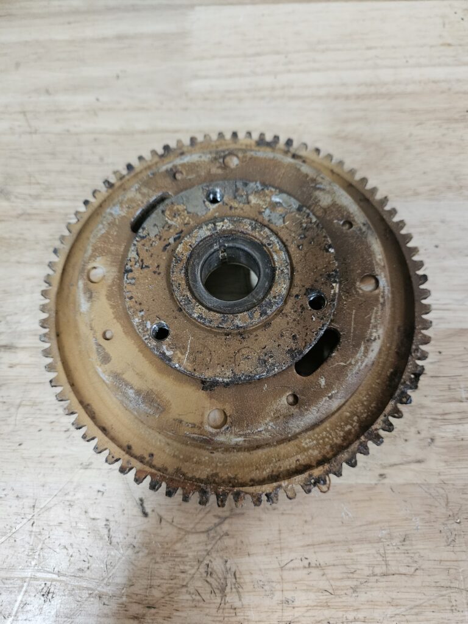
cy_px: 312
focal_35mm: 23
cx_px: 234
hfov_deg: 58.9
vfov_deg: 73.9
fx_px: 415
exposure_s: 1/120
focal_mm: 5.4
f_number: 1.8
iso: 640
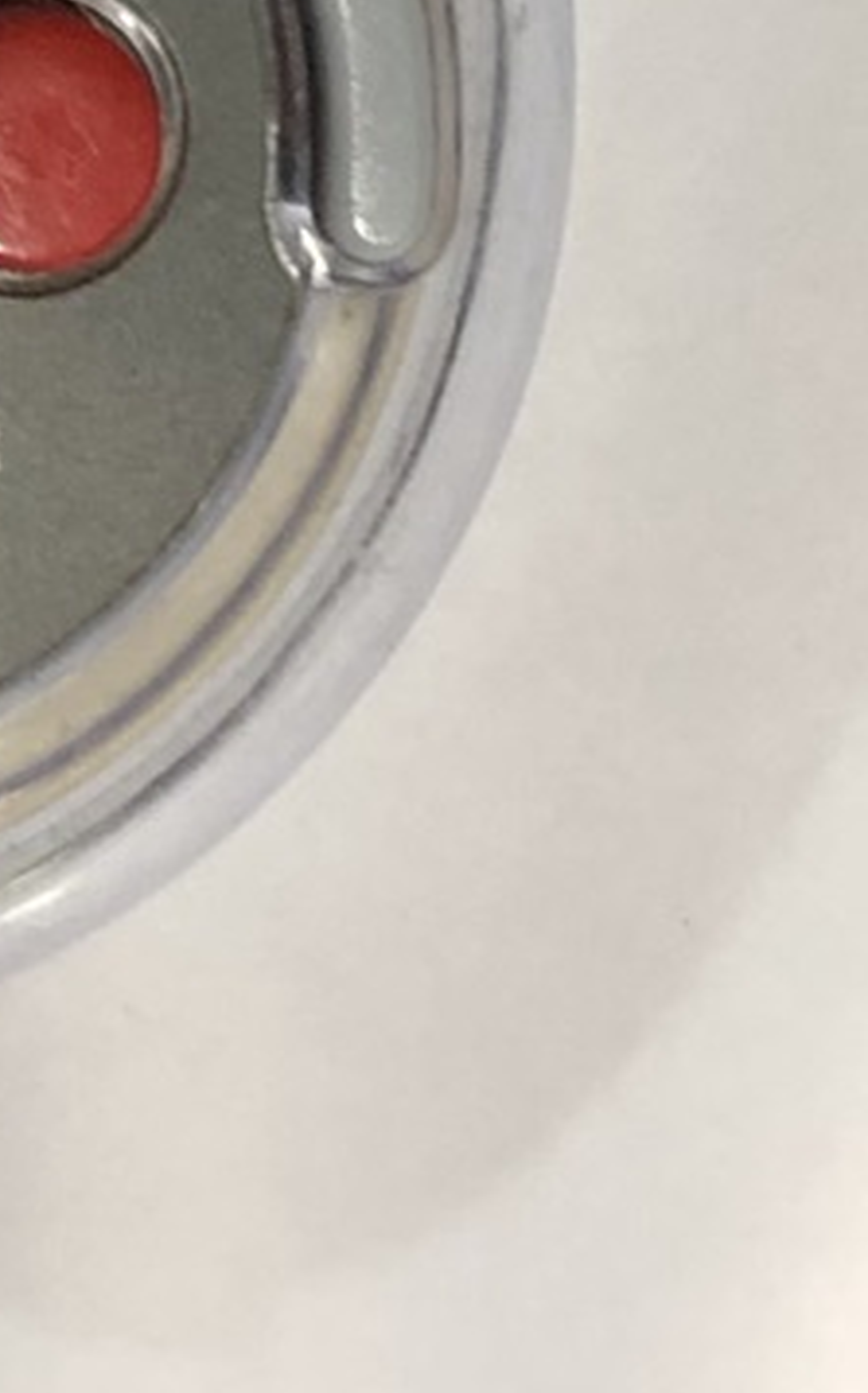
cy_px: -1689
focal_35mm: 170
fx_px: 6450
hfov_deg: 7.2
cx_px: -1304
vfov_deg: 10.9
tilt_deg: -78.2
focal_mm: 3.99
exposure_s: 1/33
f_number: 1.8
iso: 40
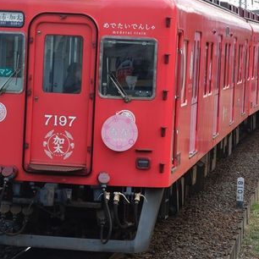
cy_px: 83
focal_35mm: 170
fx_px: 1439
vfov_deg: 10.3
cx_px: 80
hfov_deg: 10.3
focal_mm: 50
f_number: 5.6
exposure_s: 1/350
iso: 200
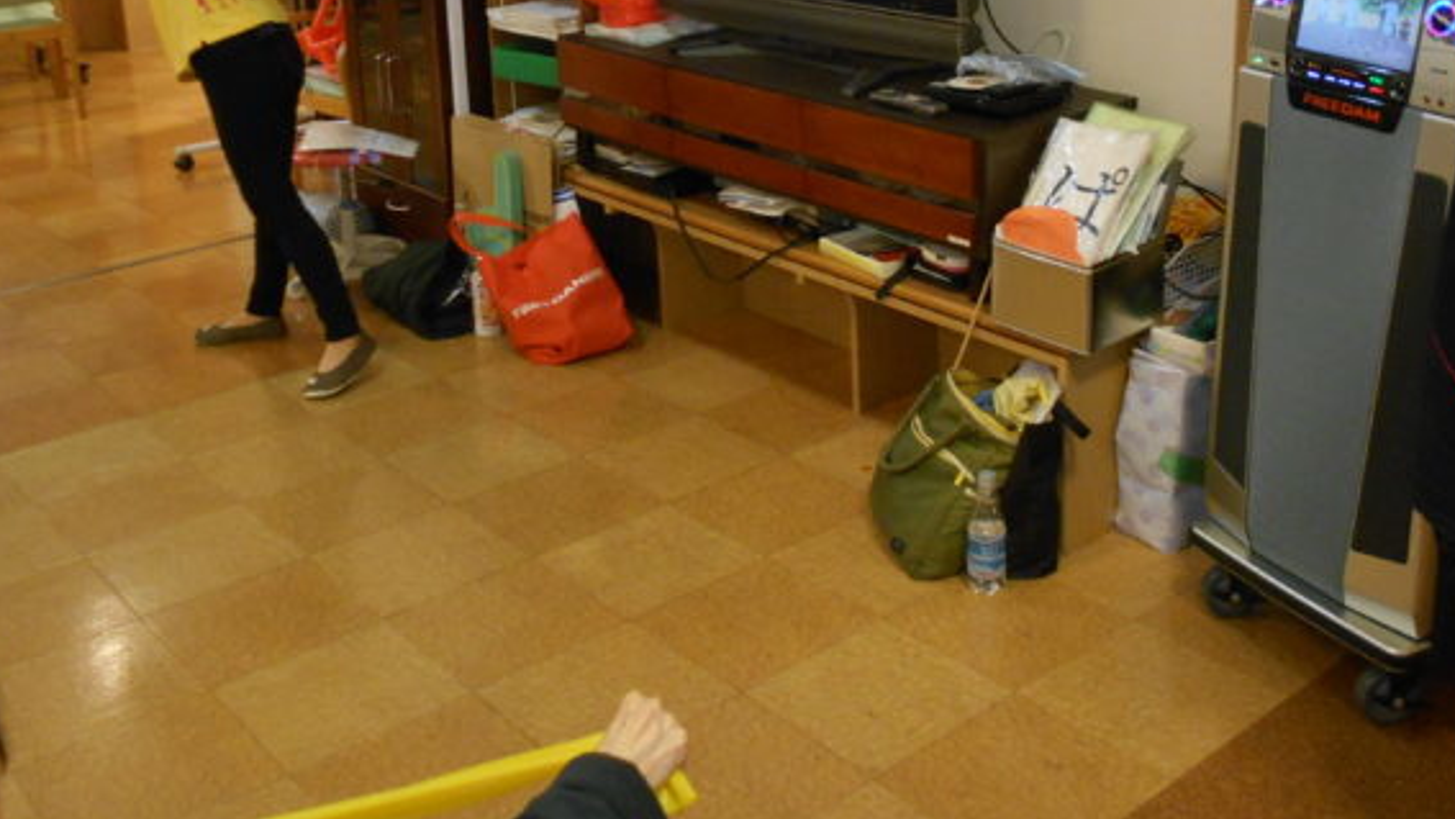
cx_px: 831
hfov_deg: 50.3
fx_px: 1543
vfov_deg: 28.9
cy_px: 134
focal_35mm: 40
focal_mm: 4.6
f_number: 3.2
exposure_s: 1/30
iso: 400
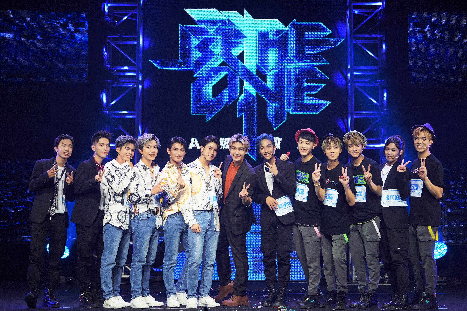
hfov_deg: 28.8
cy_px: 156
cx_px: 234
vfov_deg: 19.5
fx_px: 908
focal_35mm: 70
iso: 1250
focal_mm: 70
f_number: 4
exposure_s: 1/160
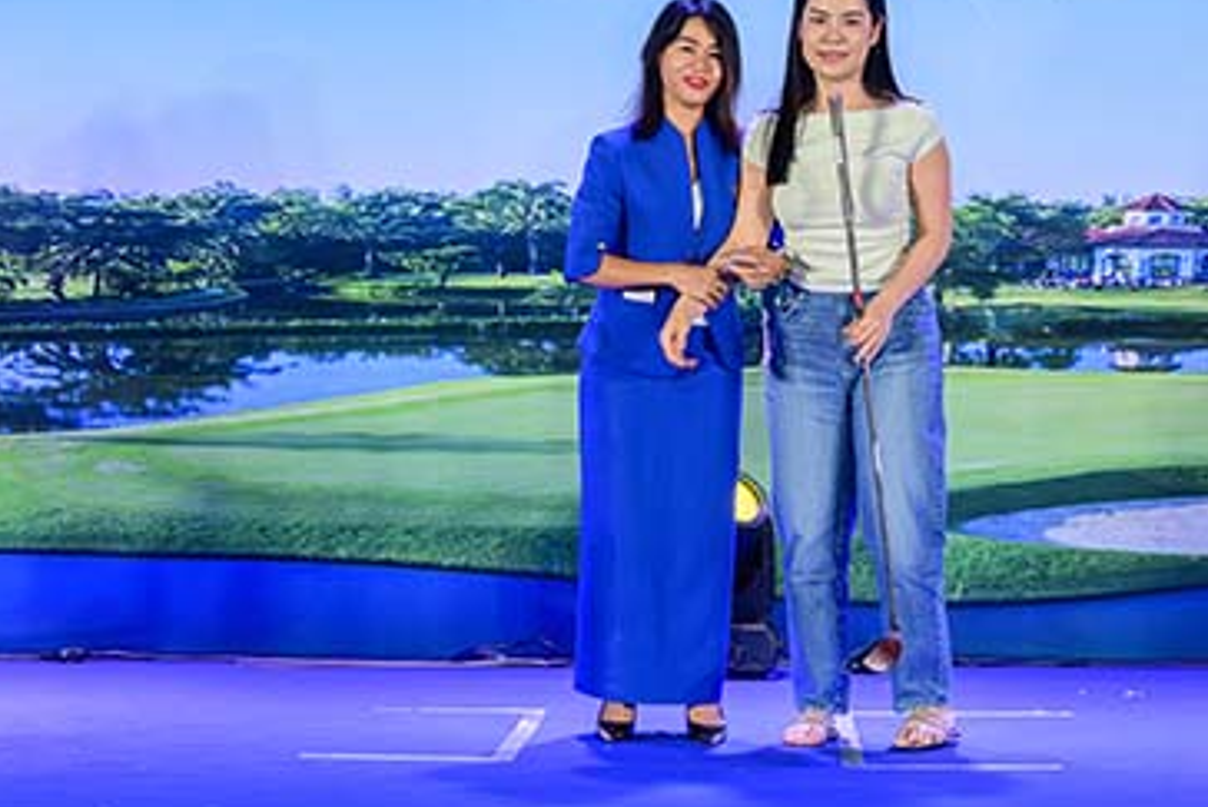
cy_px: 56
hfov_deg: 18.9
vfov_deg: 12.6
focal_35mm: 108
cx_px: 704
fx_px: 3625
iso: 2000
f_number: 6.3
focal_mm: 41
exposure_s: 1/200
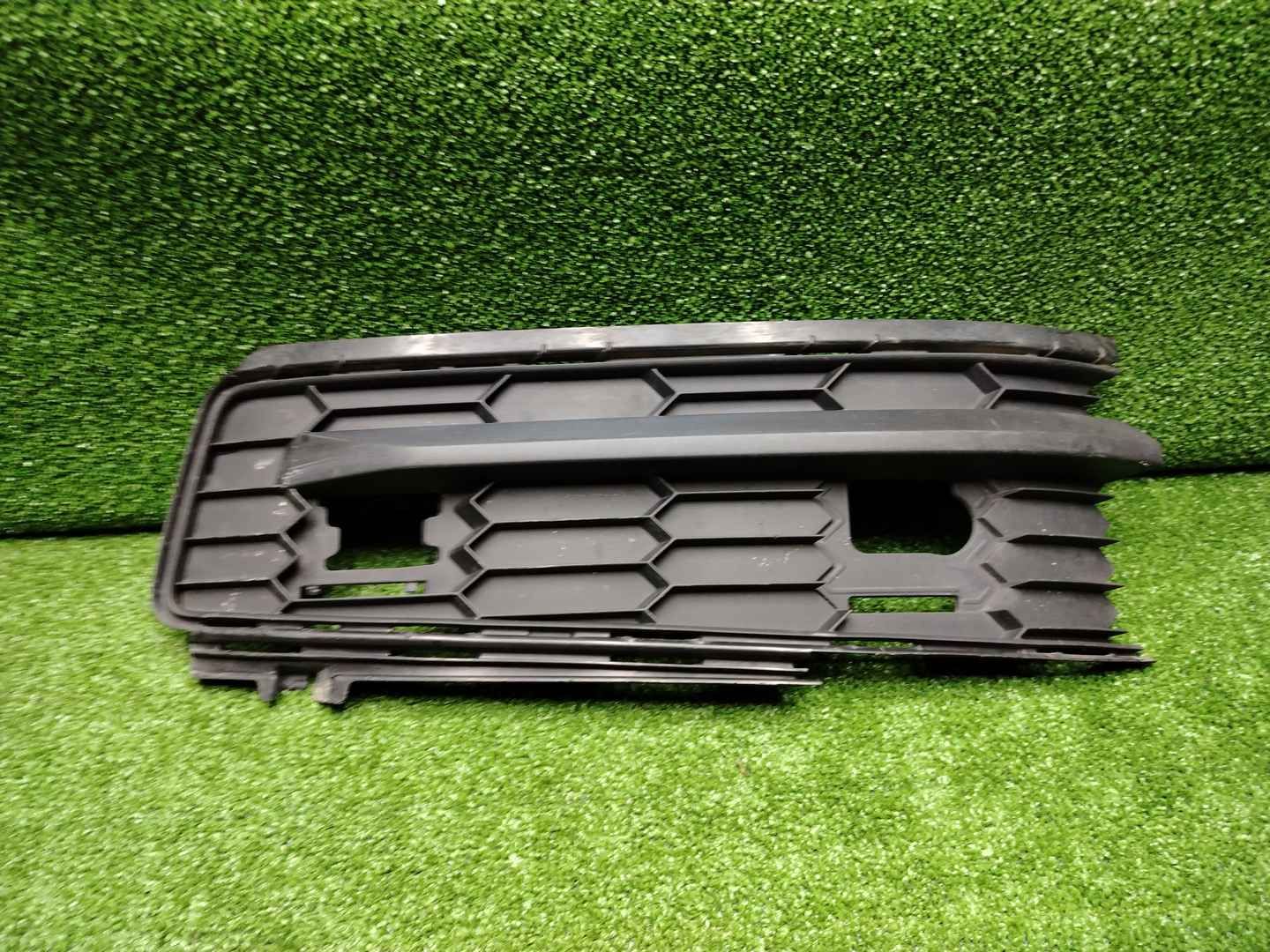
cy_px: 476
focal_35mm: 24
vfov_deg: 56.8
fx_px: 881
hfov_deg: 71.6
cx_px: 635
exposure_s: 1/33
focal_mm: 5.25
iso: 420
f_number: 1.75
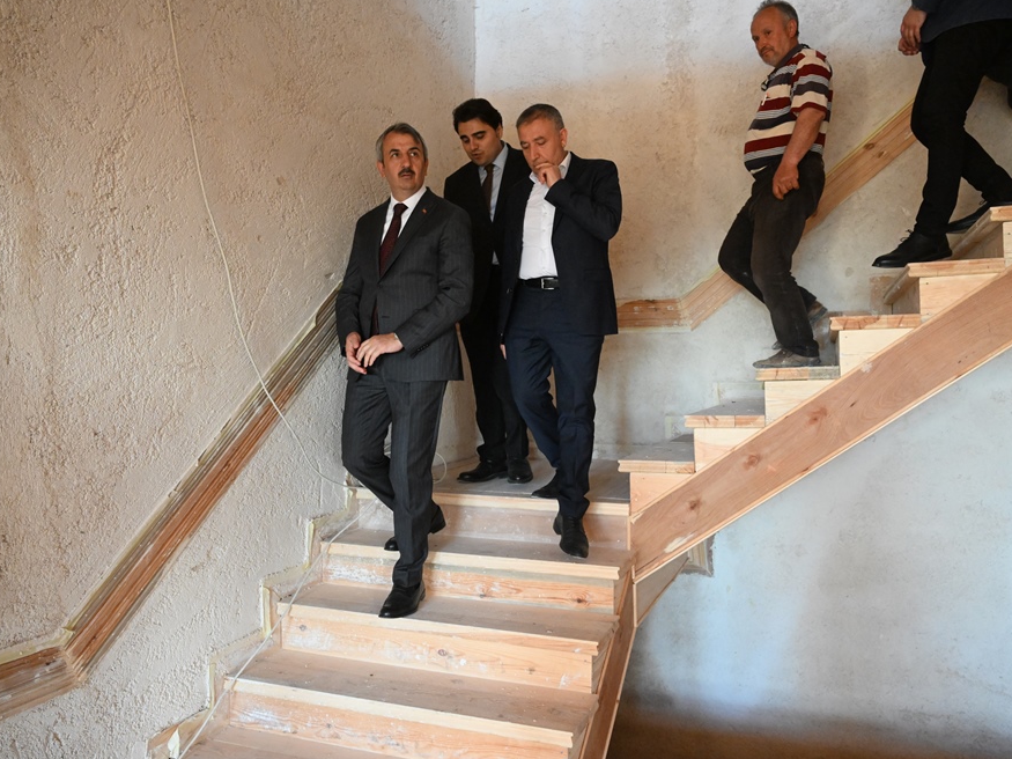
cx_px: 542
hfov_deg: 65.3
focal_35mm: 27
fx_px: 789
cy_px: 369
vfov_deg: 51.3
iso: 9000
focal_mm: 24
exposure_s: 1/320
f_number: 5
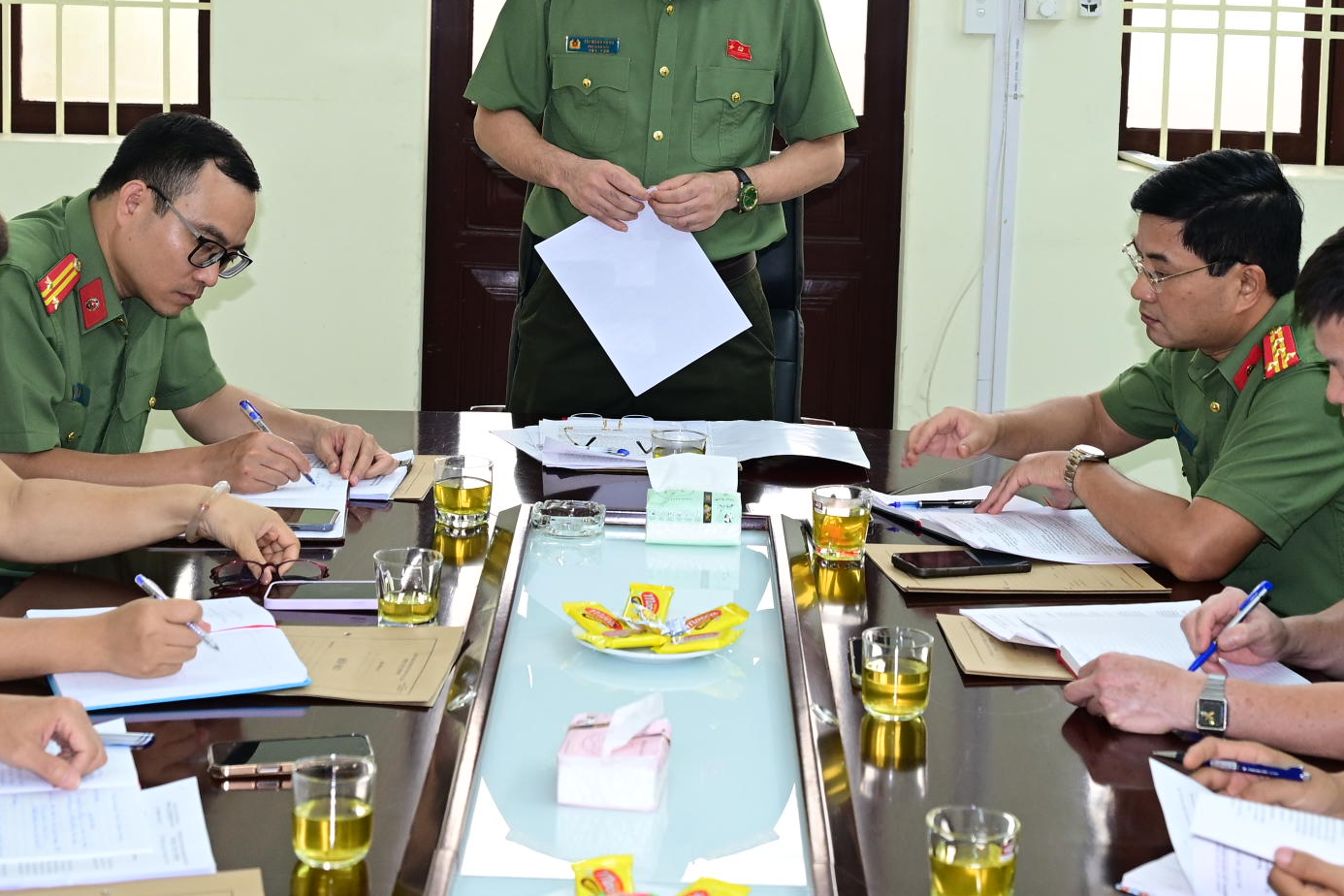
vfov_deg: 18.4
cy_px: 95
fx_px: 2729
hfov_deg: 27.7
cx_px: 668
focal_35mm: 73
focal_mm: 33.5
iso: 800
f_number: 4
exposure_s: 1/100
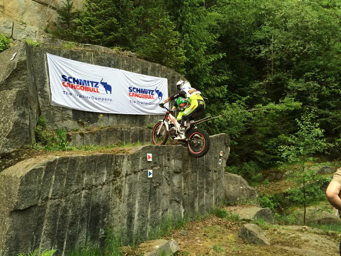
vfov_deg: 48.2
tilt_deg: +5.0
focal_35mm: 29
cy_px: 128
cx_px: 170
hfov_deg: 61.7
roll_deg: +2.8
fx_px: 286
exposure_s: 1/299
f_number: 2.2
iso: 32
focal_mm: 4.15
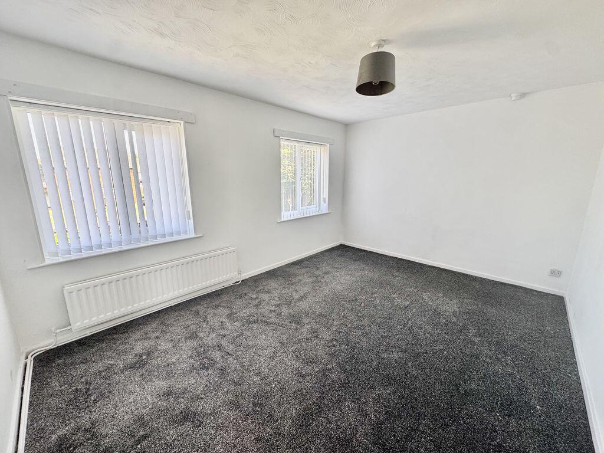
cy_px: 226
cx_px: 302
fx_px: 244
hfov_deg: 102.1
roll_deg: +0.4
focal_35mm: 14
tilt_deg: -12.1
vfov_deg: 85.7
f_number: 2.2
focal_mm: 2.22
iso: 160
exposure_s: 1/99
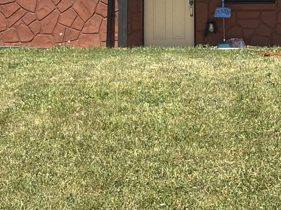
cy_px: -46
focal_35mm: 173
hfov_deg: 11.4
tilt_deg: +5.6
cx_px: 208
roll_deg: +0.4
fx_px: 1404
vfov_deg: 8.5
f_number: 1.6
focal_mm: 5.96
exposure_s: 1/1592
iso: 32
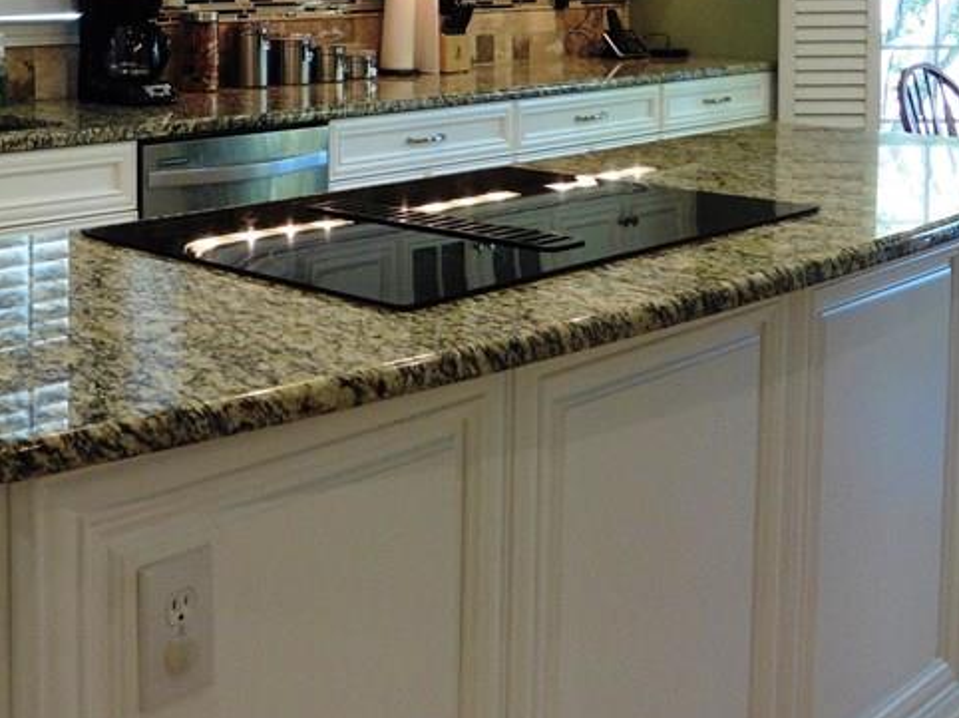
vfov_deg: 27.2
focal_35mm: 51
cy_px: 36
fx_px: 1412
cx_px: 187
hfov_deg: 36.2
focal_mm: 4.3
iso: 250
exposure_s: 1/60
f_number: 3.3
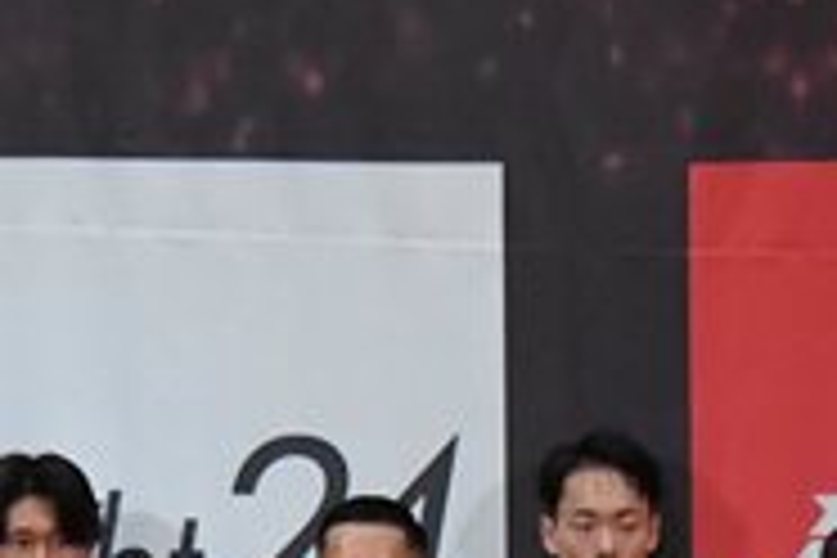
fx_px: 14553
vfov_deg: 2.2
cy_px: 1062
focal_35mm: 626
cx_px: 736
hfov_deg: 3.3
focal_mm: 100
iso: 8000
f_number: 5.6
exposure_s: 1/400
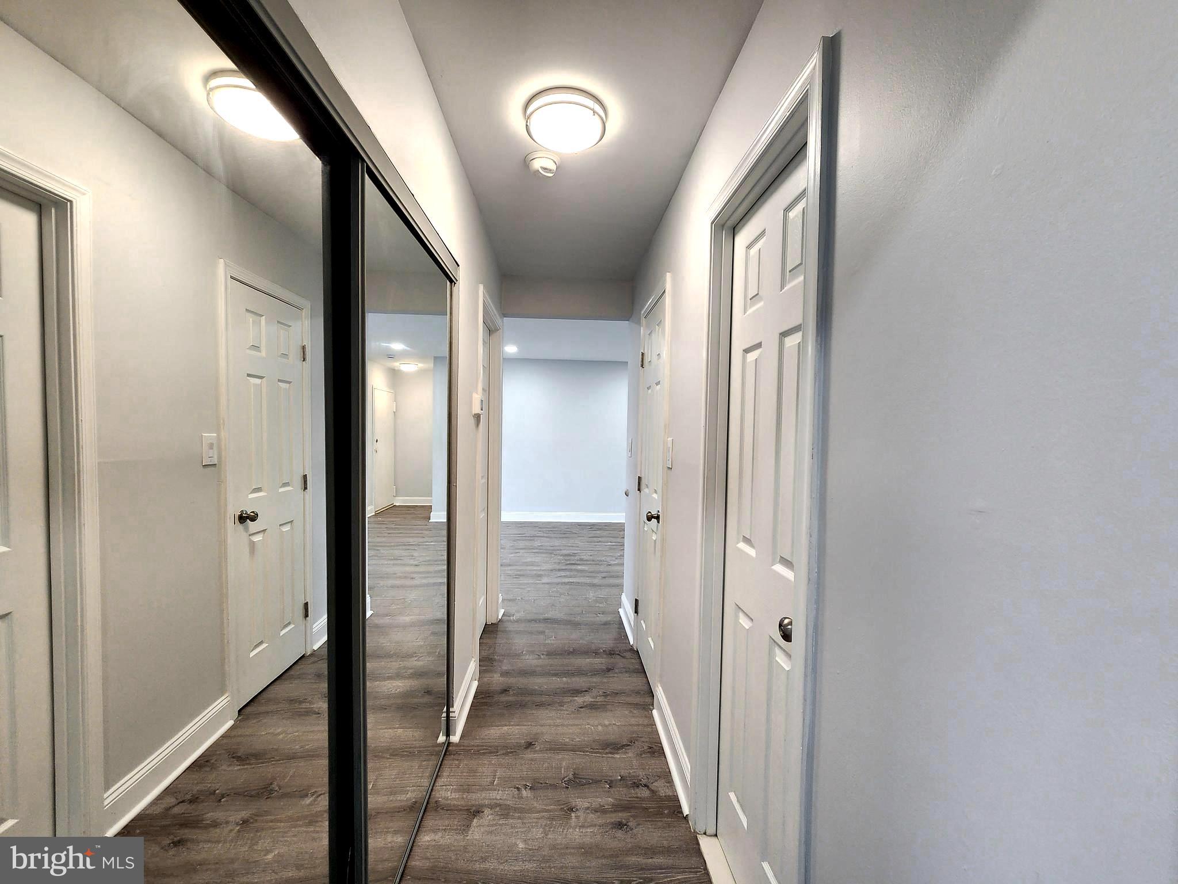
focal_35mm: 13
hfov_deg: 106.2
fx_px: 442
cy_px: 442
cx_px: 589
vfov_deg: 89.9
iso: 160
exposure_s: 1/60
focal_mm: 2.2
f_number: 2.2
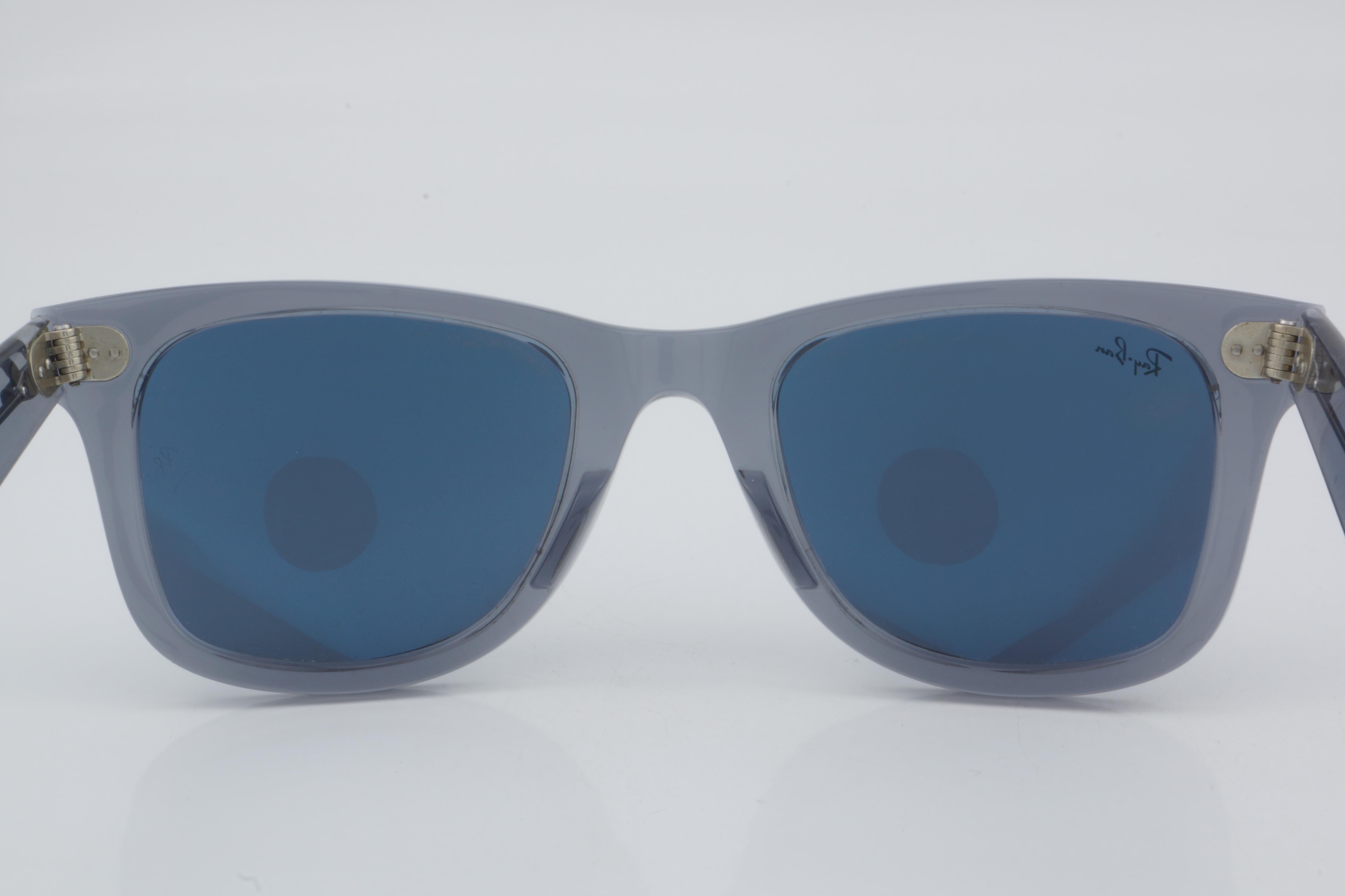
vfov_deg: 16.6
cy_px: 448
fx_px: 3082
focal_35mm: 82
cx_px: 672
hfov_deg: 24.6
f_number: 32
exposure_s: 1/3
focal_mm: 55
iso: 100
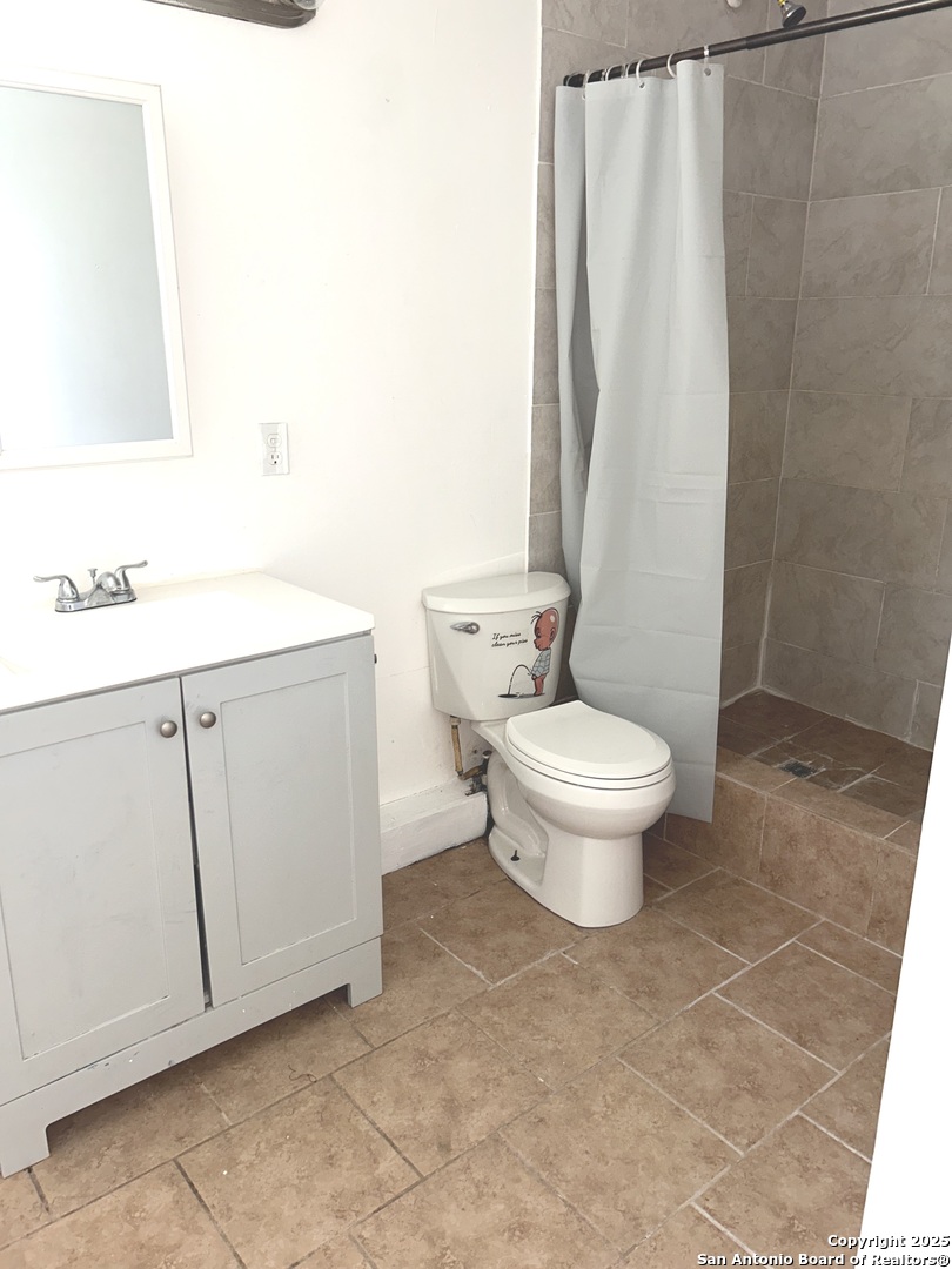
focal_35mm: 26
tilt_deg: -16.3
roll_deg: -0.7
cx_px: 476
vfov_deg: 67.3
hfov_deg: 53.1
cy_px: 634
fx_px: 953
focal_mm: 5.7
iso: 64
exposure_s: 1/23
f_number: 1.5
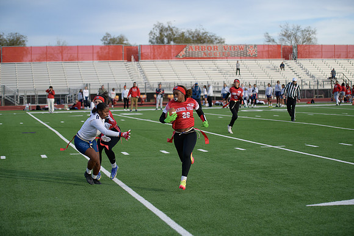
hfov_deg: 28.1
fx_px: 708
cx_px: 177
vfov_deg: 18.9
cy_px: 118
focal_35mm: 72
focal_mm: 72
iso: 640
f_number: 2.8
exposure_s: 1/4000
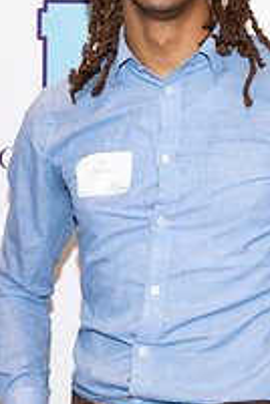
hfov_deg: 8.3
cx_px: 171
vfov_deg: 12.4
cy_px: 157
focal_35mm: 165
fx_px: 1856
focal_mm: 48
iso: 800
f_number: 5.6
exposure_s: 1/160
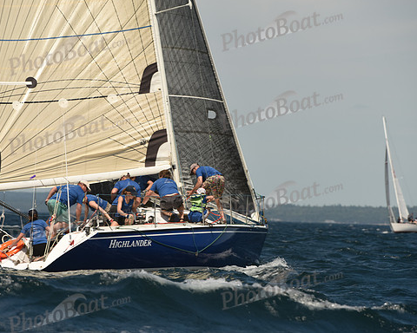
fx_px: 5035
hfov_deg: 4.7
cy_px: 166
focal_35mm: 408
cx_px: 176
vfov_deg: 3.8
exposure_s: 1/1000
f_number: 7.1
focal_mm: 360
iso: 250
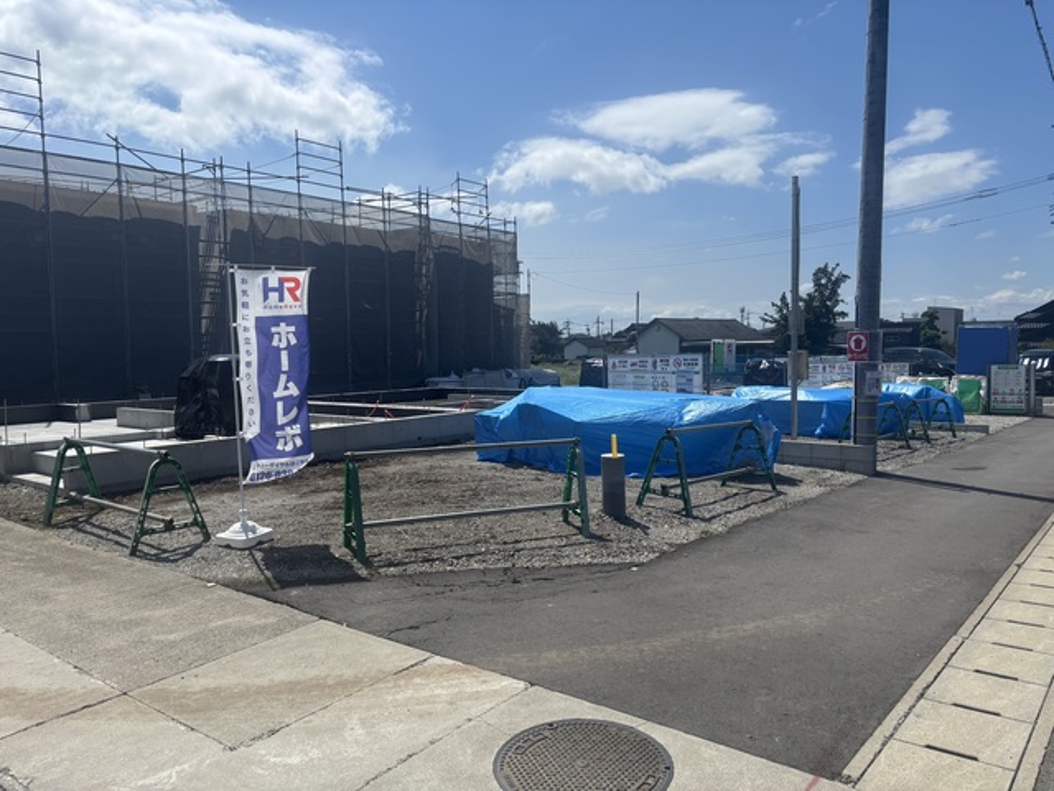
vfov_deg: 53.1
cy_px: 396
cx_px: 527
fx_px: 792
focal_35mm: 26
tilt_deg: -2.4
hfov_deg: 67.3
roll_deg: +0.8
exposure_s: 1/6329
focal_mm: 5.96
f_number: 1.6
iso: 50
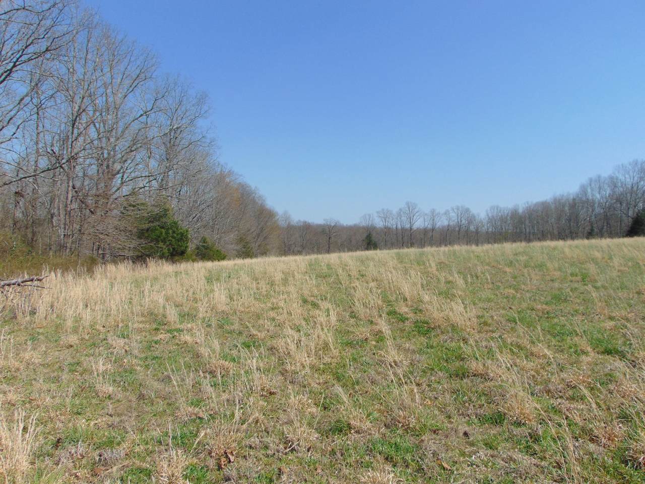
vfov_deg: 54.9
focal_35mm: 25
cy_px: 242
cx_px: 322
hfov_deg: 69.4
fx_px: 466
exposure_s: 1/250
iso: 80
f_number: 7.7
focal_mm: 4.5
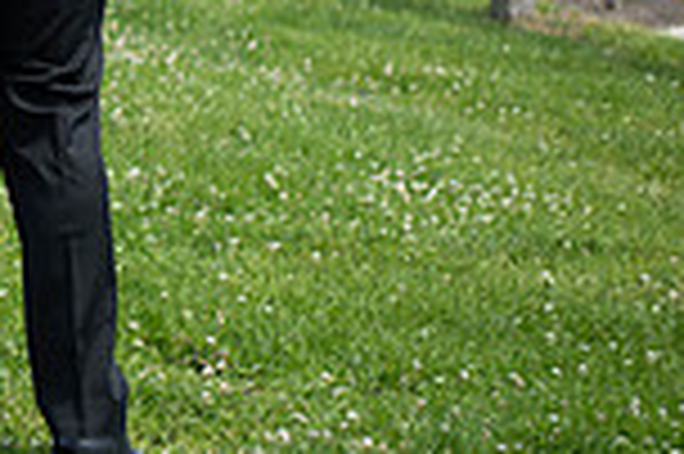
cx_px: -580
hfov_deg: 10.1
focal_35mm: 191
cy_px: -97
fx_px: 3625
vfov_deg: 7.1
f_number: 2.5
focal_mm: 50
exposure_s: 1/1250
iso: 100
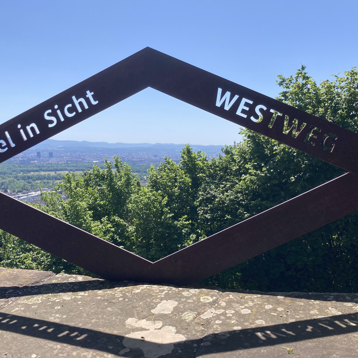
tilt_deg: -3.3
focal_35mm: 34
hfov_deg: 48.4
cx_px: 172
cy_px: 175
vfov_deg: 48.4
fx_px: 398
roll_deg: -0.1
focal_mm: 3.99
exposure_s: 1/2000
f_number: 1.8
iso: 20
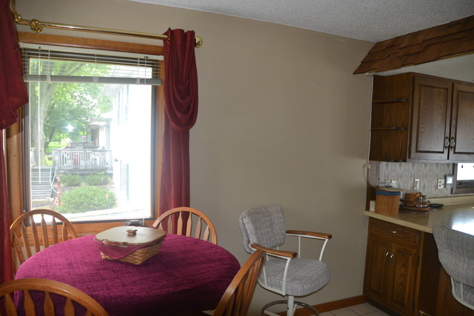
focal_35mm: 27
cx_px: 237
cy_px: 158
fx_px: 356
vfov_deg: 48.0
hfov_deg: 67.4
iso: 400
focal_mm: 18
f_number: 4
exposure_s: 1/80
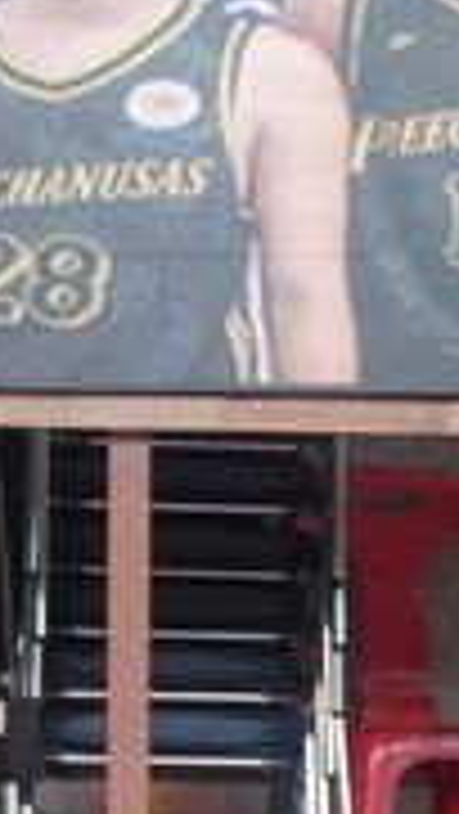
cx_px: -765
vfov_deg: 8.2
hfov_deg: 4.5
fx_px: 5639
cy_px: 49
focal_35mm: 261
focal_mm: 50
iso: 1600
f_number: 5.6
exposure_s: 1/100
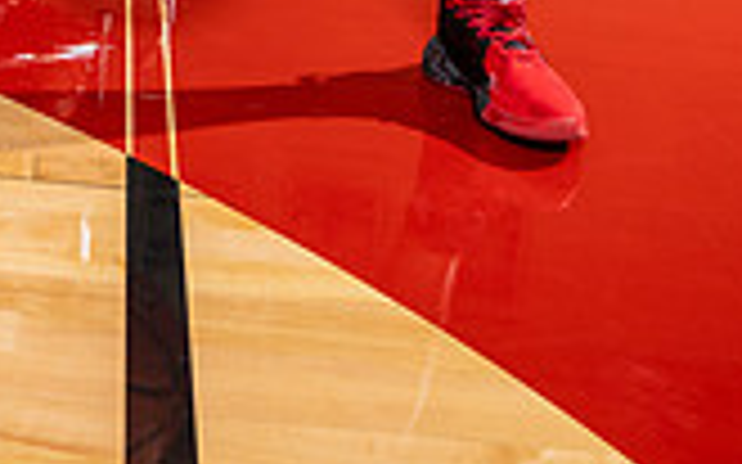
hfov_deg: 27.0
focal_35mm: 75
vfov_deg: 14.1
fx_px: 1516
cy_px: -505
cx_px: 148
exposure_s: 1/250
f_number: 5.6
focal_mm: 27
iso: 800
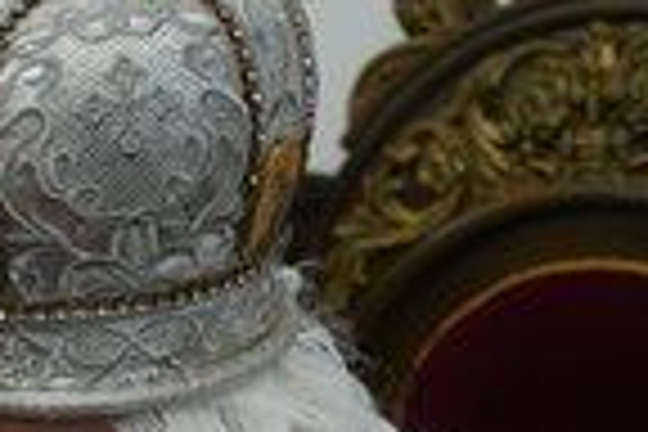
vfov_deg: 12.3
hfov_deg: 18.5
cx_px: 36
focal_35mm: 108
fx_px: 1944
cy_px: 556
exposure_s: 1/160
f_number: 3.2
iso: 1250
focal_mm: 39
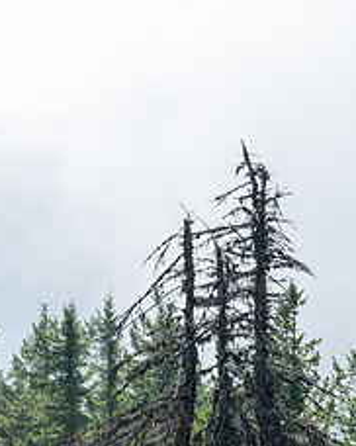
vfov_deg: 16.9
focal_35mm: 113
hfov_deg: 13.5
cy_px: 340
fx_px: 1490
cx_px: 65
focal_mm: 61
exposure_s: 1/320
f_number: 16
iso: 400
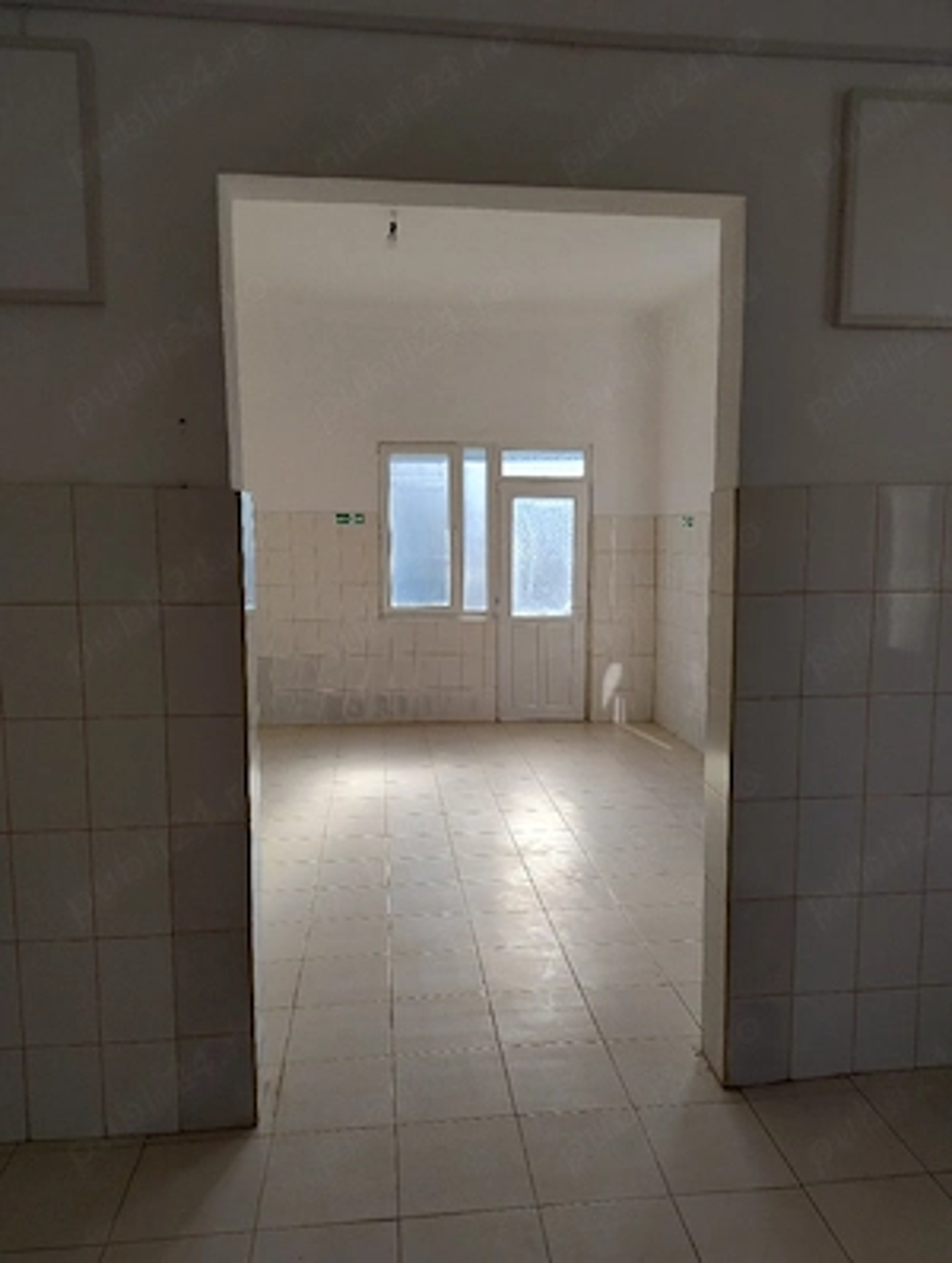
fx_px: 877
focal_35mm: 24
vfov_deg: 71.5
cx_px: 476
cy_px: 632
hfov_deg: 57.0
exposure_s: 1/556
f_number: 1.8
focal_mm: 5.56
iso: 100
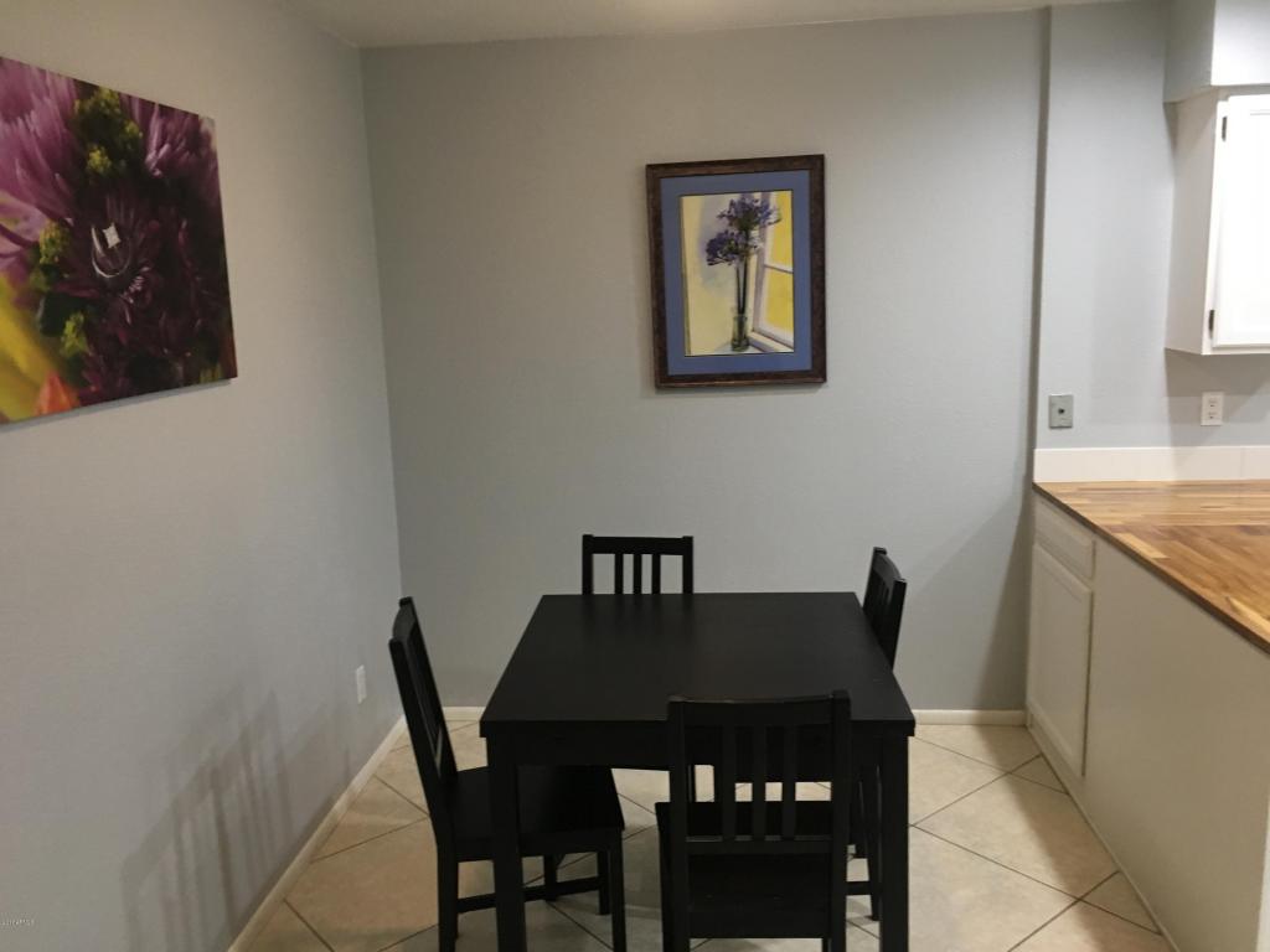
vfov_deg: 48.2
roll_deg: +2.8
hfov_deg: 61.7
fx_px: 1064
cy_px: 476
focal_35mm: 29
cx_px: 635
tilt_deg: -10.9
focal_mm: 4.15
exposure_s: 1/30
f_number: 2.2
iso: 125
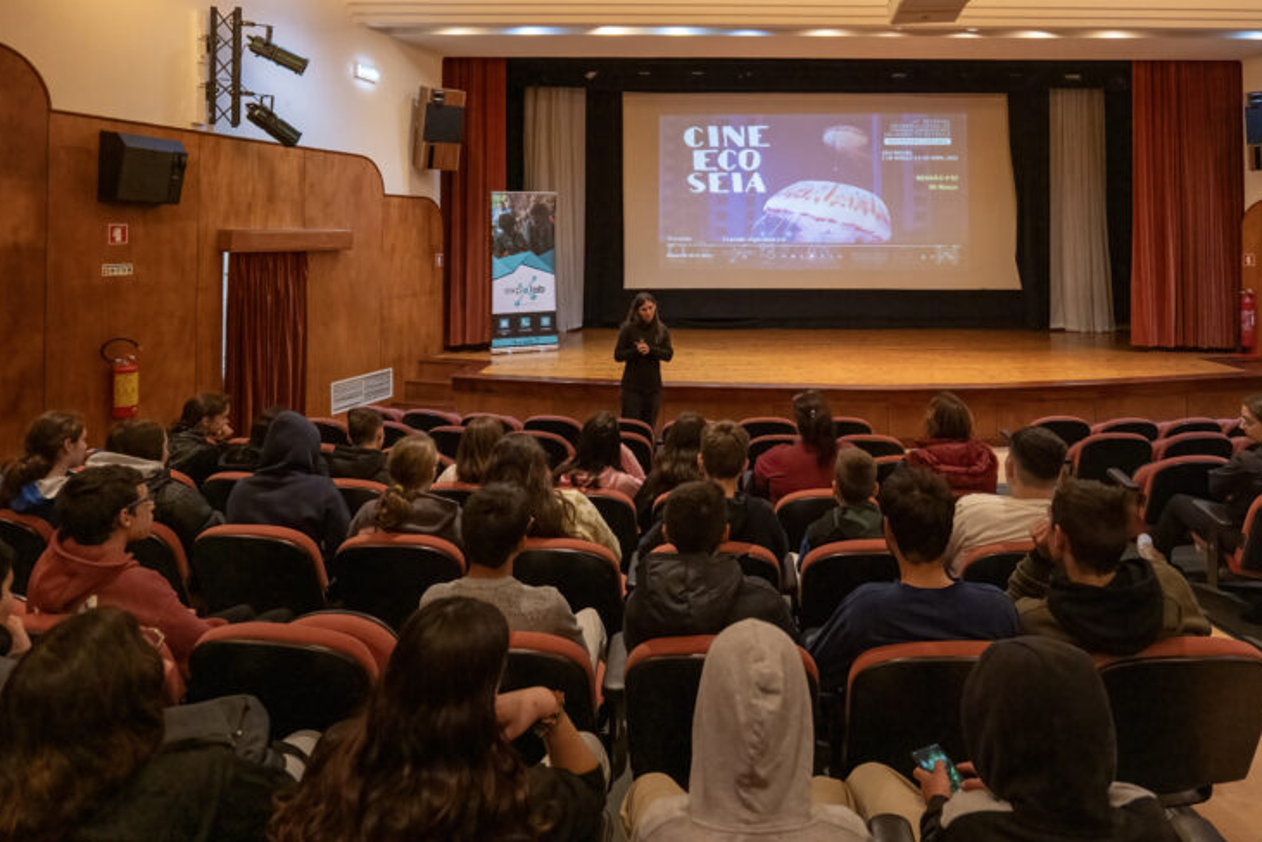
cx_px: 637
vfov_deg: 59.5
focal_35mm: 21
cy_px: 409
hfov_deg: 81.2
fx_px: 736
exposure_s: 1/640
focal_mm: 20
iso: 6400
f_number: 3.5
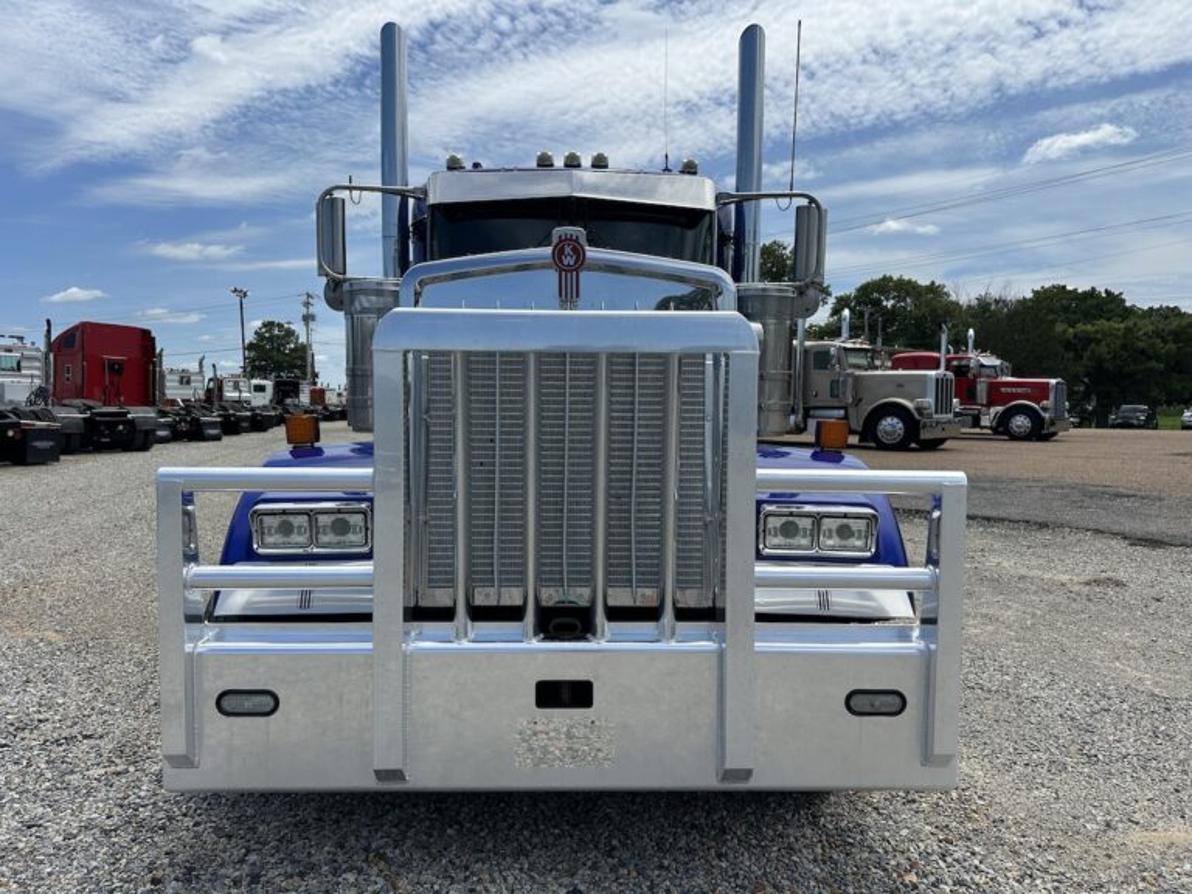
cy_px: 447
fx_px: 826
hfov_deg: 71.6
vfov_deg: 56.8
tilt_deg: +0.6
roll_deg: +0.6
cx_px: 596
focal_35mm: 24
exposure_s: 1/6623
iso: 80
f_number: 1.78
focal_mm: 6.86
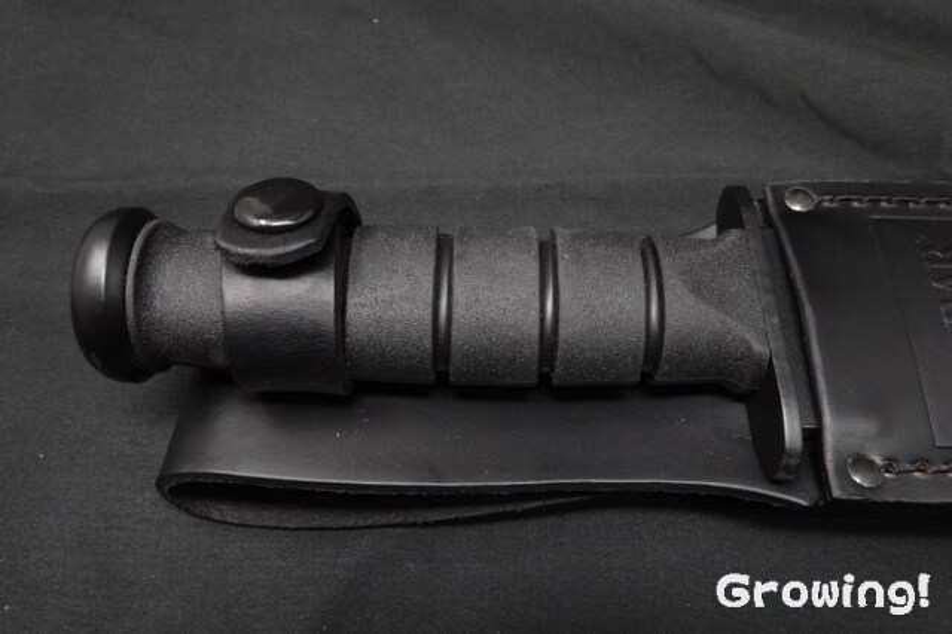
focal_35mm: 29
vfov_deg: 44.9
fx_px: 766
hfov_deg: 63.7
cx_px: 476
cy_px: 317
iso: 1600
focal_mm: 10.83
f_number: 10
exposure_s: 1/30
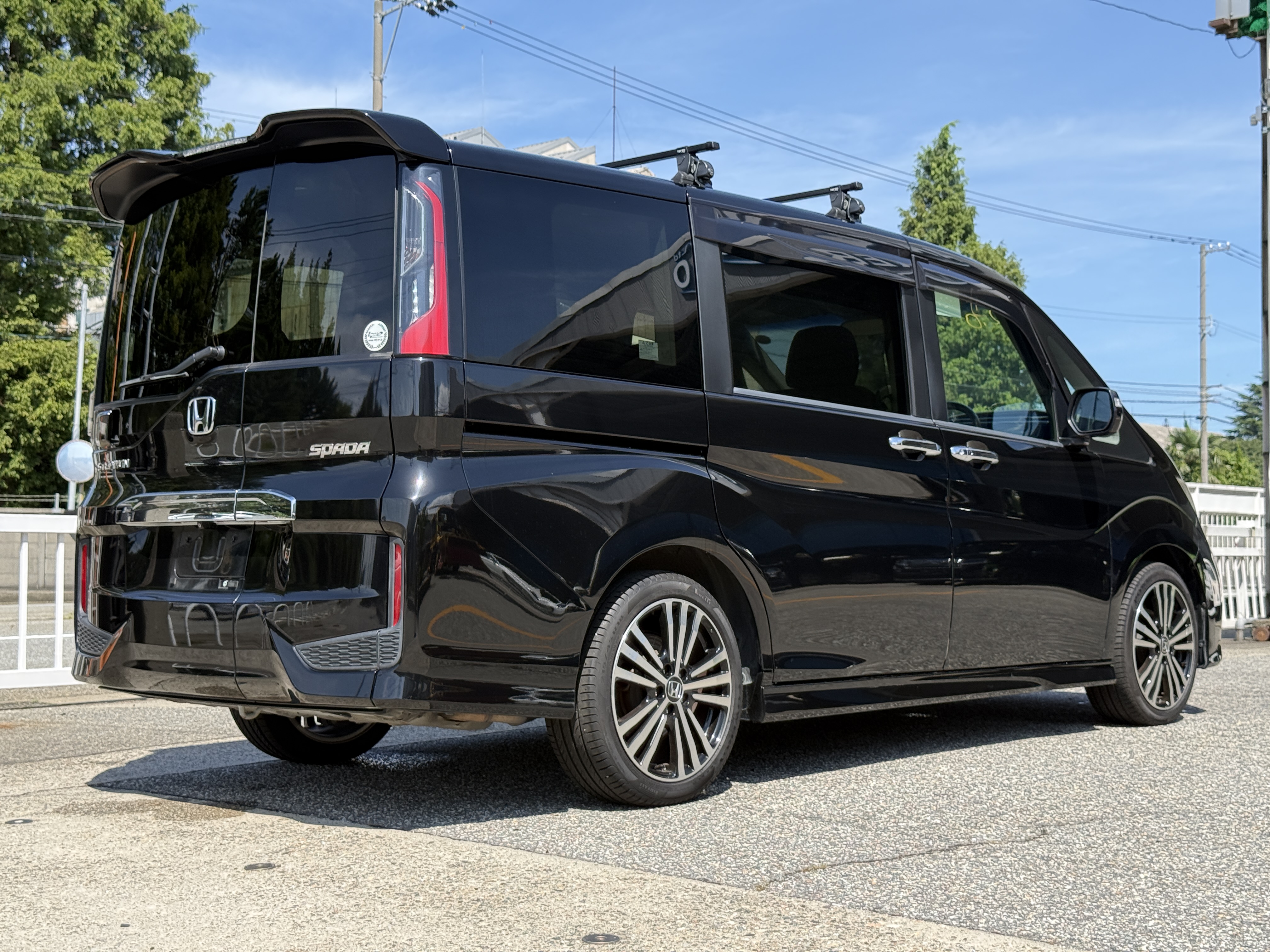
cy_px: 476
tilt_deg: +2.3
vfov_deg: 30.3
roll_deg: -0.2
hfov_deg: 39.7
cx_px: 635
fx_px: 1761
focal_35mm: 48
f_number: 1.78
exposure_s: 1/2146
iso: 80
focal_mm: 6.76
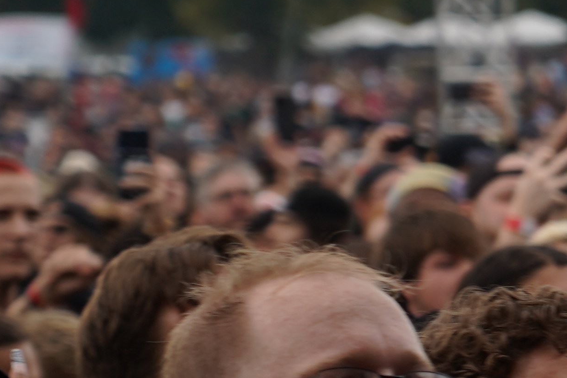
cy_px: 680
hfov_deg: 4.0
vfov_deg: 2.7
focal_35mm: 512
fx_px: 8063
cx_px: 1299
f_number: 5.6
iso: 100
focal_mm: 105
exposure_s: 1/250
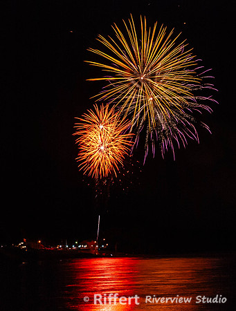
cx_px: 206
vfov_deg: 12.3
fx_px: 1439
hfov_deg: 9.3
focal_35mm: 159
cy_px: 170
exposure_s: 2.1
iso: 100
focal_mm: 62
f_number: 13
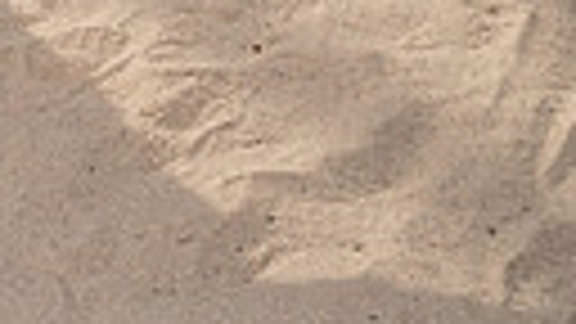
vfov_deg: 7.4
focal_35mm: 147
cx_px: -81
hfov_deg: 14.2
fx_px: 2245
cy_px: -590
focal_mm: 40
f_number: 8
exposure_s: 1/320
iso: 100
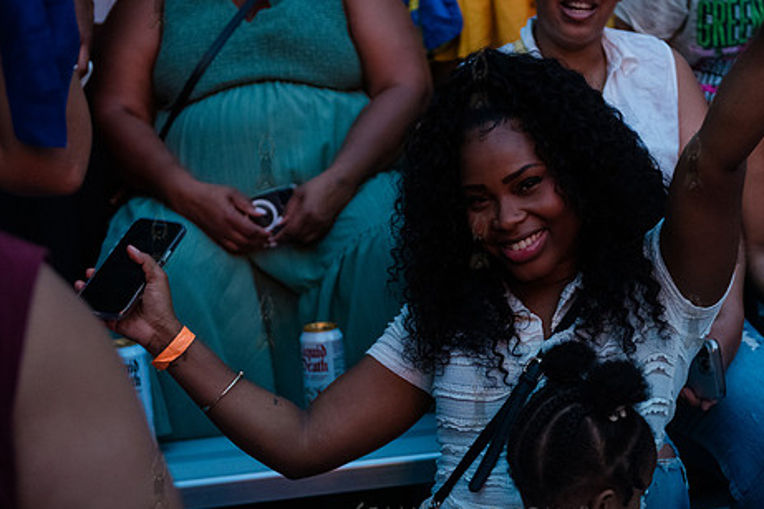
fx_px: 1549
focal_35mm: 73
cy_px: 240
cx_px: 479
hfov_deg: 27.6
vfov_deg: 18.7
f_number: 2.8
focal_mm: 58
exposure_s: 1/250
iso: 4000
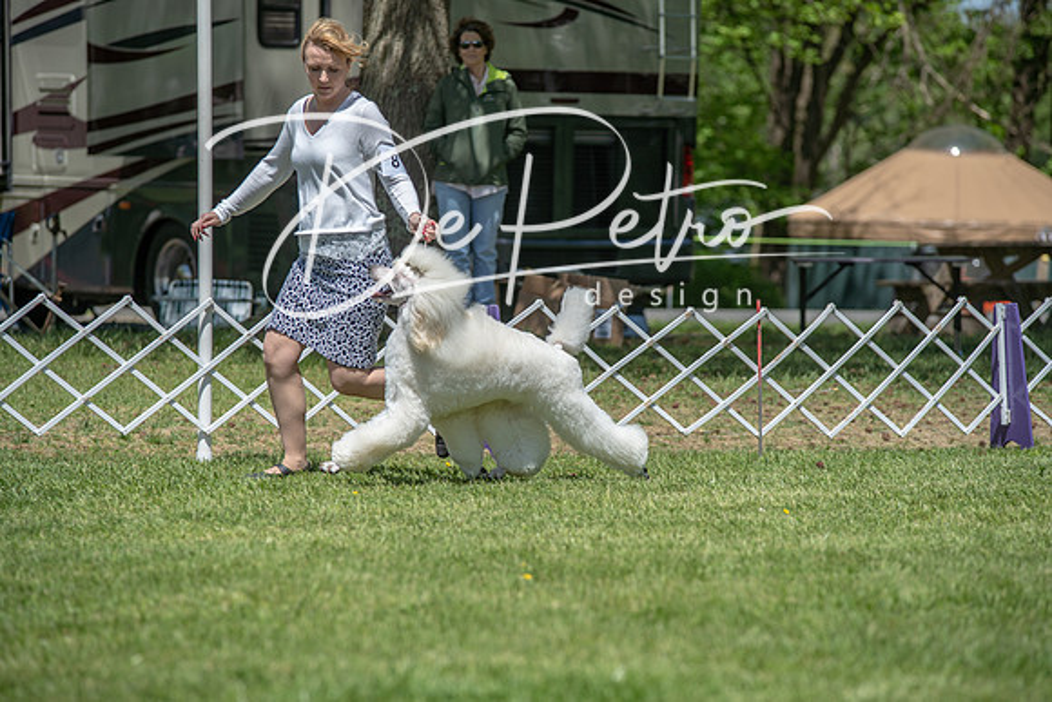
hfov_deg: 11.4
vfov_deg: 7.6
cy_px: 351
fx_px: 5261
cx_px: 526
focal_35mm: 180
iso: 100
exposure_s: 1/640
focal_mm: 180
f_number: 5
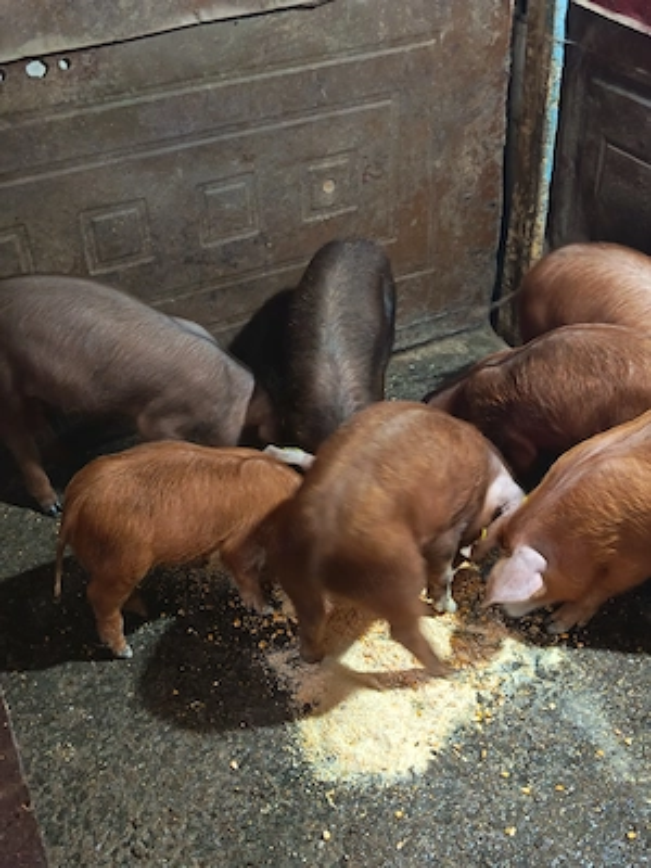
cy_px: 434
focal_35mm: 43
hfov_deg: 33.6
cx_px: 326
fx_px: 1078
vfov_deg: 43.9
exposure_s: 1/25
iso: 3416
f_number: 1.75
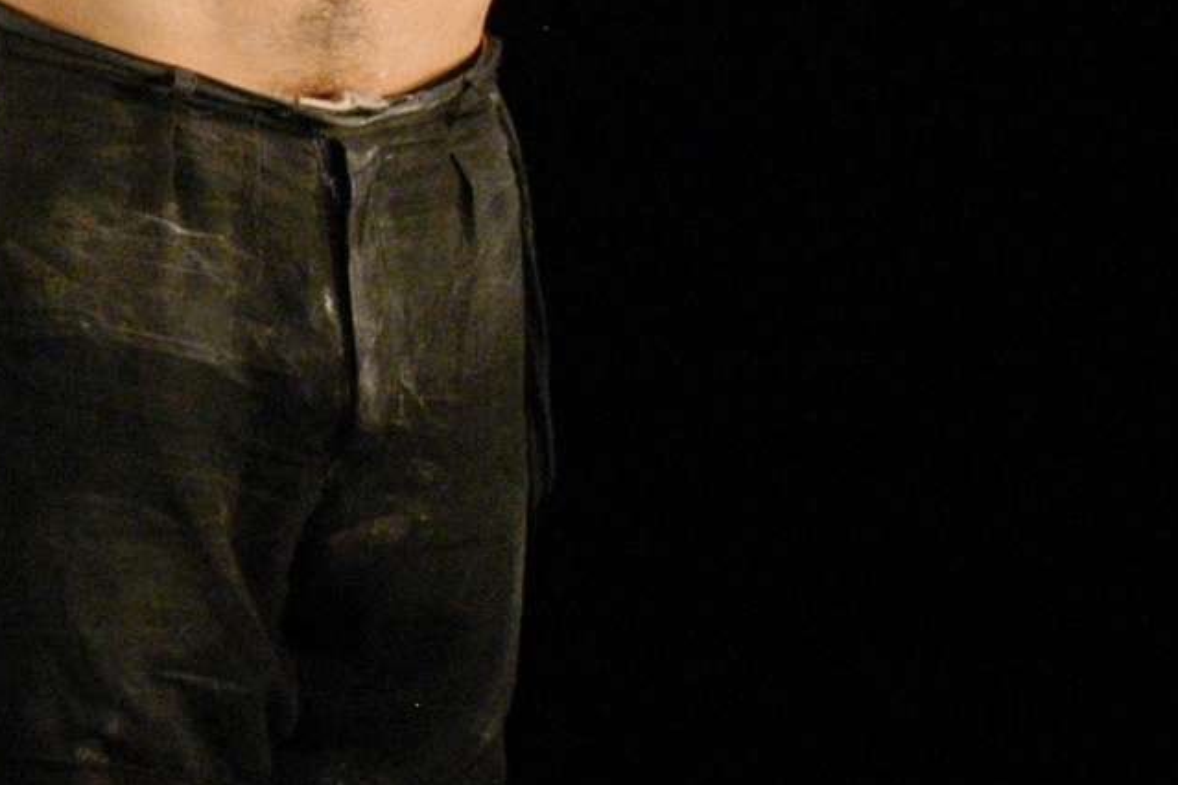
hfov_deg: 2.3
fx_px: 29741
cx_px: -374
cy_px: -728
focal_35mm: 909
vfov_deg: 1.5
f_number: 5
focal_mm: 155
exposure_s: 1/350
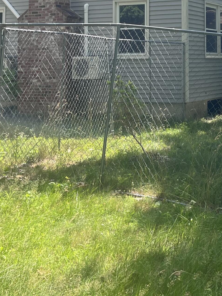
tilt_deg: +3.7
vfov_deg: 30.5
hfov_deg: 22.7
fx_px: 522
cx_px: 241
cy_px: 36
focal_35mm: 61
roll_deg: -0.7
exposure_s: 1/827
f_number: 1.6
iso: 50
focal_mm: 5.1
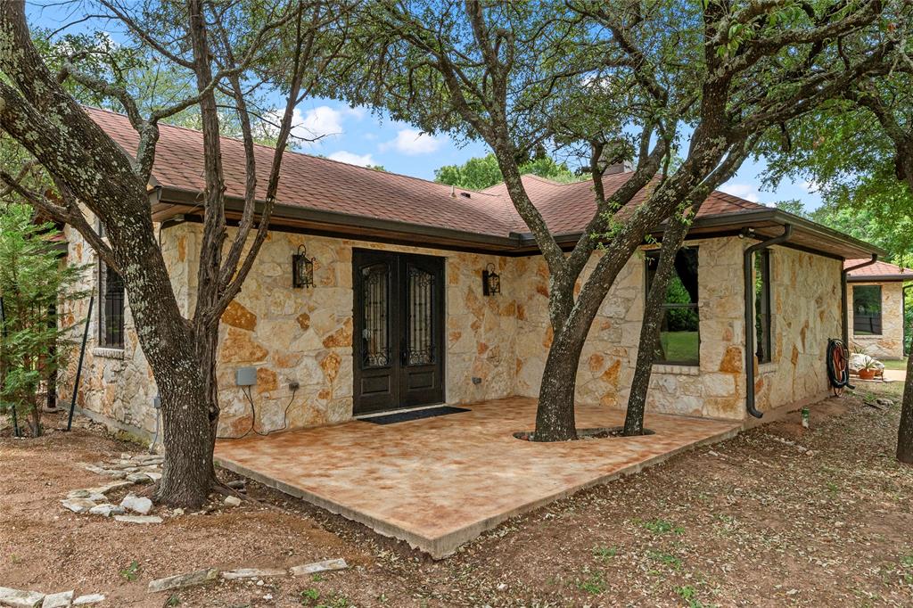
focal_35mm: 24
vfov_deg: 53.1
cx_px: 456
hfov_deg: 73.8
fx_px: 608
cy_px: 304
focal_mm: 16
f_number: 9
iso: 320
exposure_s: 1/200
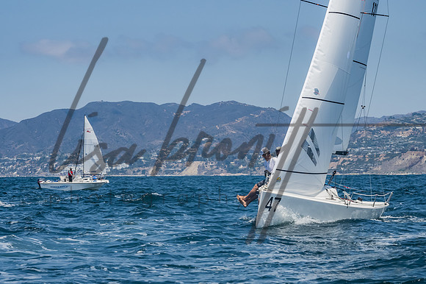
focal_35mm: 149
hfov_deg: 13.8
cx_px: 213
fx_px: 1757
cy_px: 142
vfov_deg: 9.2
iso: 640
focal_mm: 98
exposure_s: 1/1000
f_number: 13
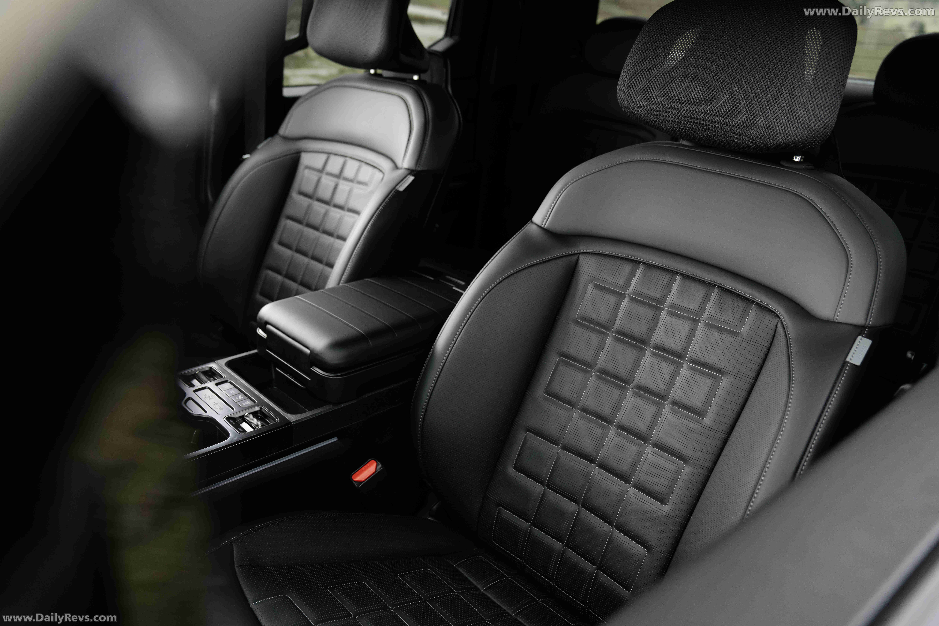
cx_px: 470
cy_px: 313
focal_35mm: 29
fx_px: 756
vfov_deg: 45.0
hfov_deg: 63.7
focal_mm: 29
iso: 800
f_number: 3.5
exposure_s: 1/400
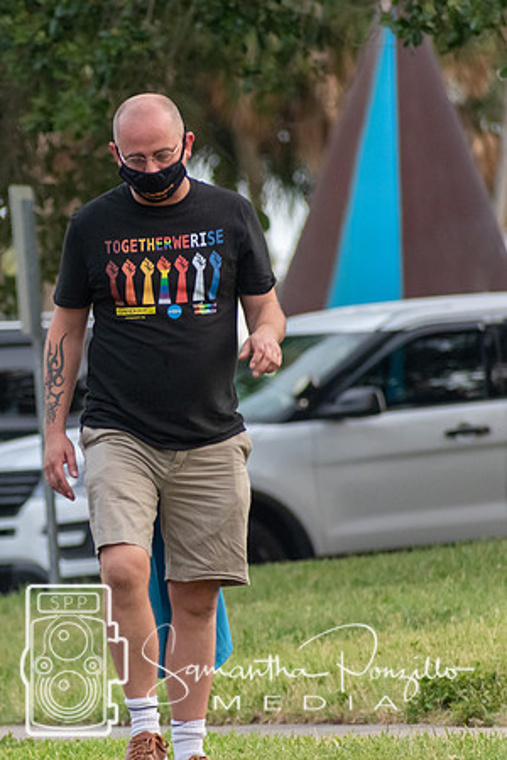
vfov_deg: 3.1
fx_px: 14259
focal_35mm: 675
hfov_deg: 2.0
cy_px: 380
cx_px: 40
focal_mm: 300
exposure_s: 1/500
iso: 1600
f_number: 6.3
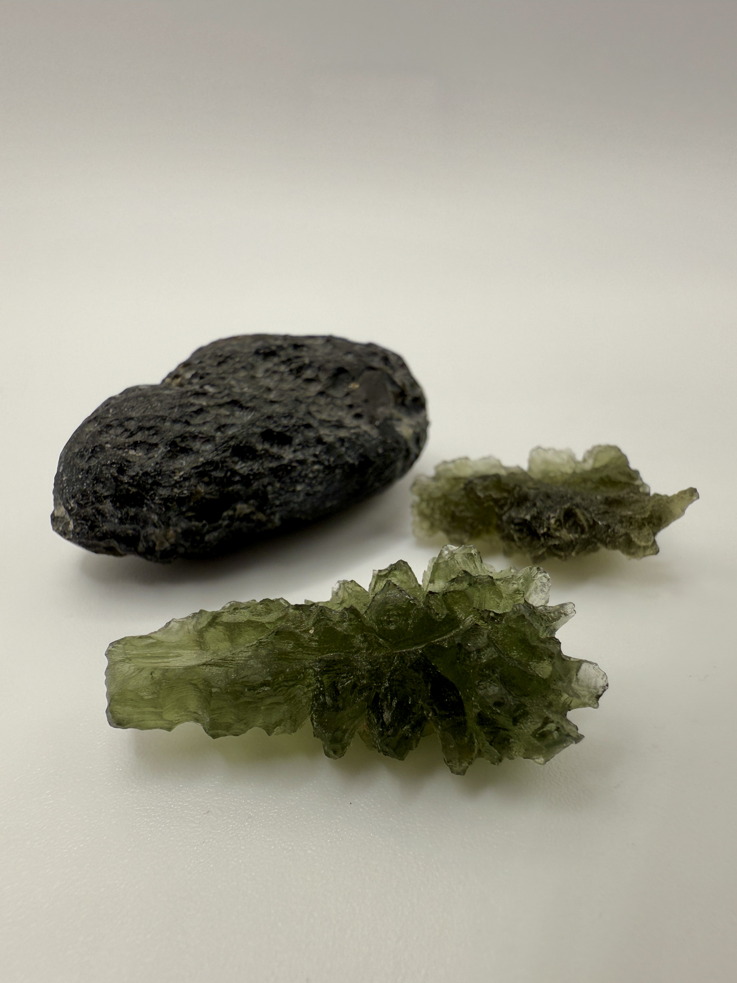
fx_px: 681
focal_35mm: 24
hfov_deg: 56.8
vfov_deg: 71.6
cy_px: 492
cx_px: 368
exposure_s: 1/239
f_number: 2.2
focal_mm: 2.22
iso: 40
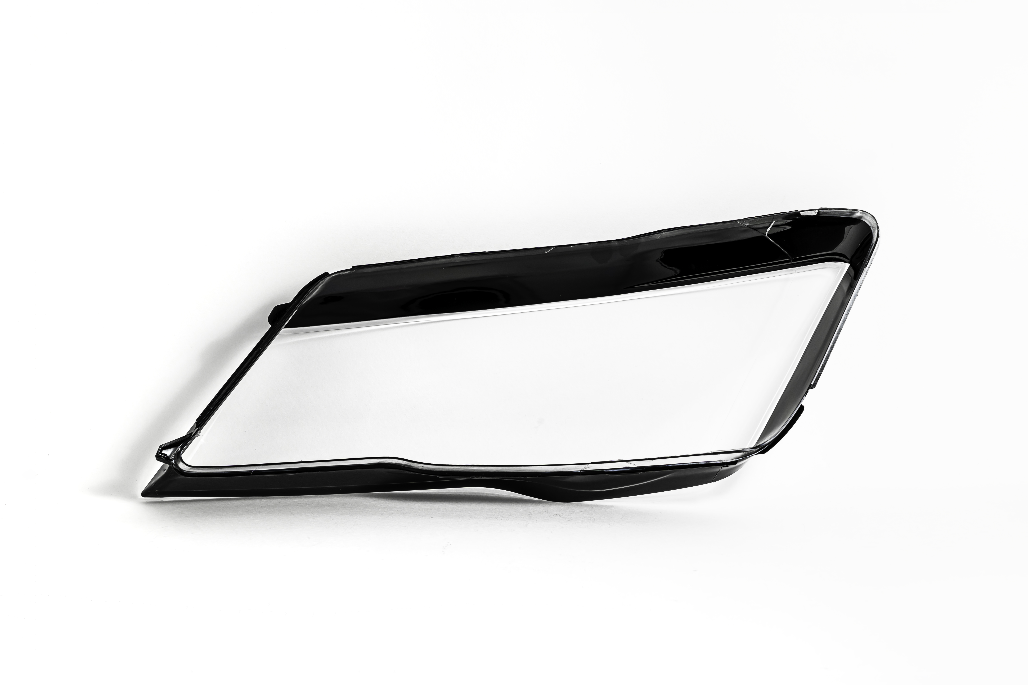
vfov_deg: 19.5
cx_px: 514
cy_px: 342
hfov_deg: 28.8
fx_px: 1999
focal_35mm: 70
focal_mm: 70
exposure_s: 1/200
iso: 100
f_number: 8
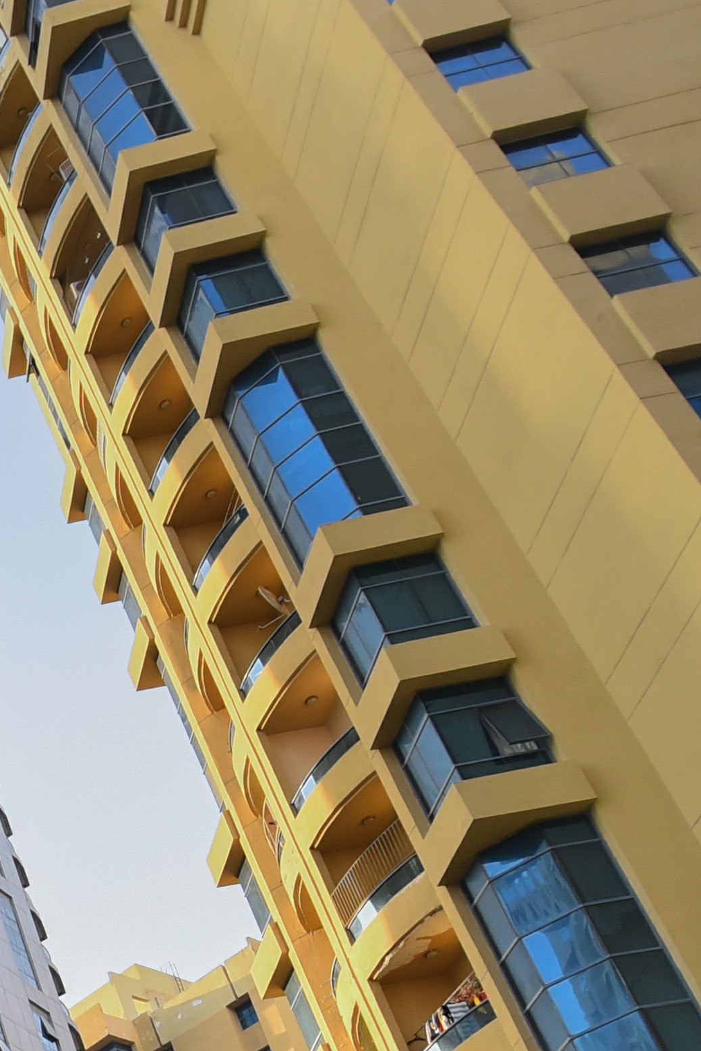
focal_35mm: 54
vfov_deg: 32.5
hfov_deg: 17.1
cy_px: 1149
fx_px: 1577
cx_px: -760
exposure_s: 1/800
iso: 500
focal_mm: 14
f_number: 3.2
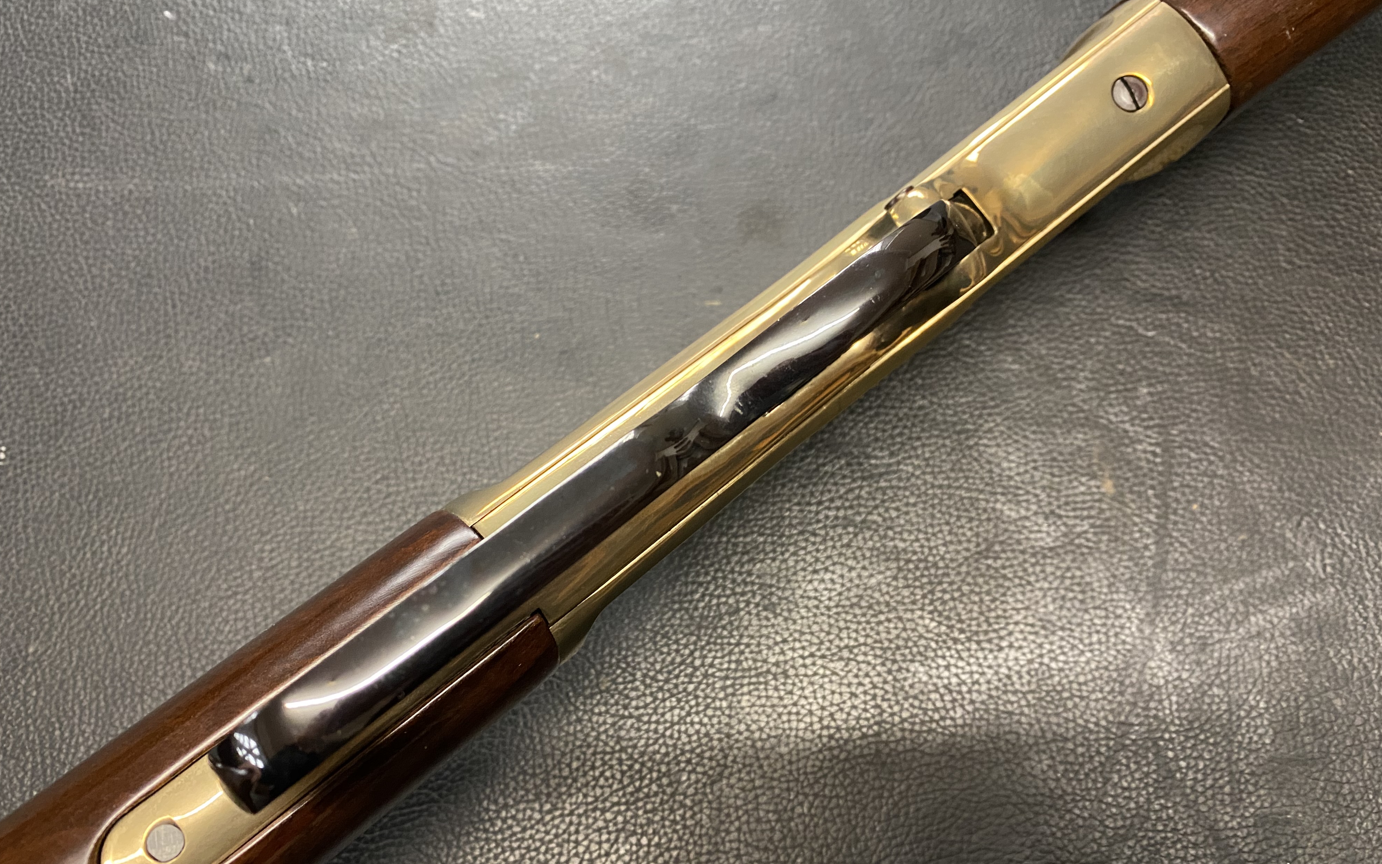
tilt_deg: -75.0
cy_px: 460
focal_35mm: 28
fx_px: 1055
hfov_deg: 66.5
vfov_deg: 44.5
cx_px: 692
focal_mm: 4.25
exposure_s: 1/50
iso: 400
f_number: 1.8
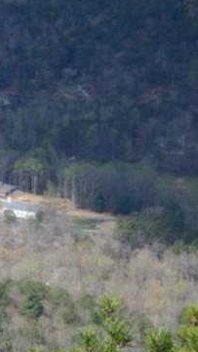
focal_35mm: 174
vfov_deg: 12.4
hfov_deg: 6.9
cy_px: 190
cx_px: -75
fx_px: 1624
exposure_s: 1/400
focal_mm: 16.1
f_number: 4.6
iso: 80
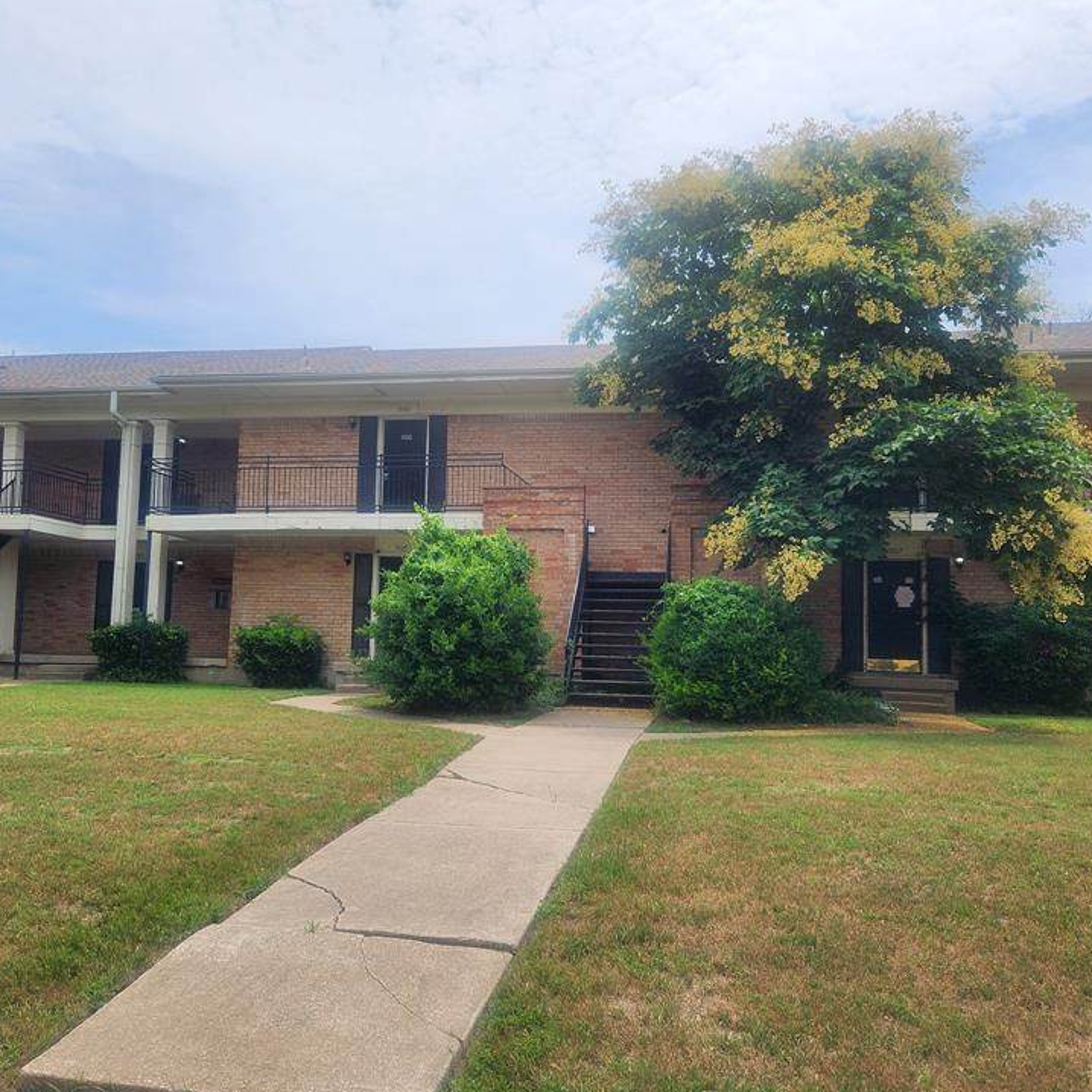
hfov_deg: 55.6
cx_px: 523
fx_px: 1035
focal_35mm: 29
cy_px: 567
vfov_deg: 55.6
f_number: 1.8
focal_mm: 5.4
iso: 20
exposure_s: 1/2105
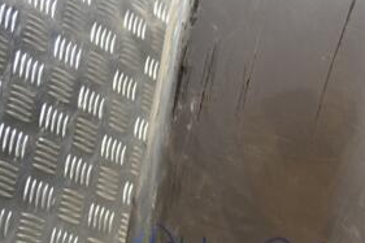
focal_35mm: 77
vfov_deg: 17.6
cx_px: 384
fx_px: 780
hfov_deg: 24.8
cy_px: 186
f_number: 4
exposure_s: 1/30
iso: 200
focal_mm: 24
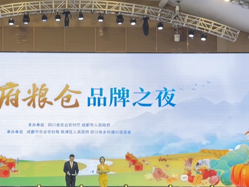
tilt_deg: +3.5
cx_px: 60
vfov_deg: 19.5
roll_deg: -0.1
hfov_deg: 25.7
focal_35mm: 75
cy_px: 142
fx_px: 539
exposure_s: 1/122
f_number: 1.78
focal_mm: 6.76
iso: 64
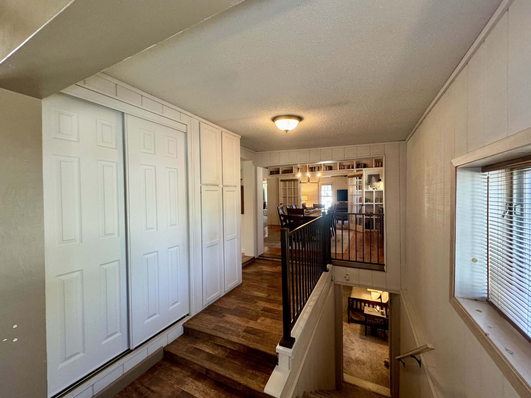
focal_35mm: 14
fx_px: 215
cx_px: 266
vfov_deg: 85.7
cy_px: 199
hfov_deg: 102.1
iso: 250
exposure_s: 1/60
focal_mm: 2.22
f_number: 2.2
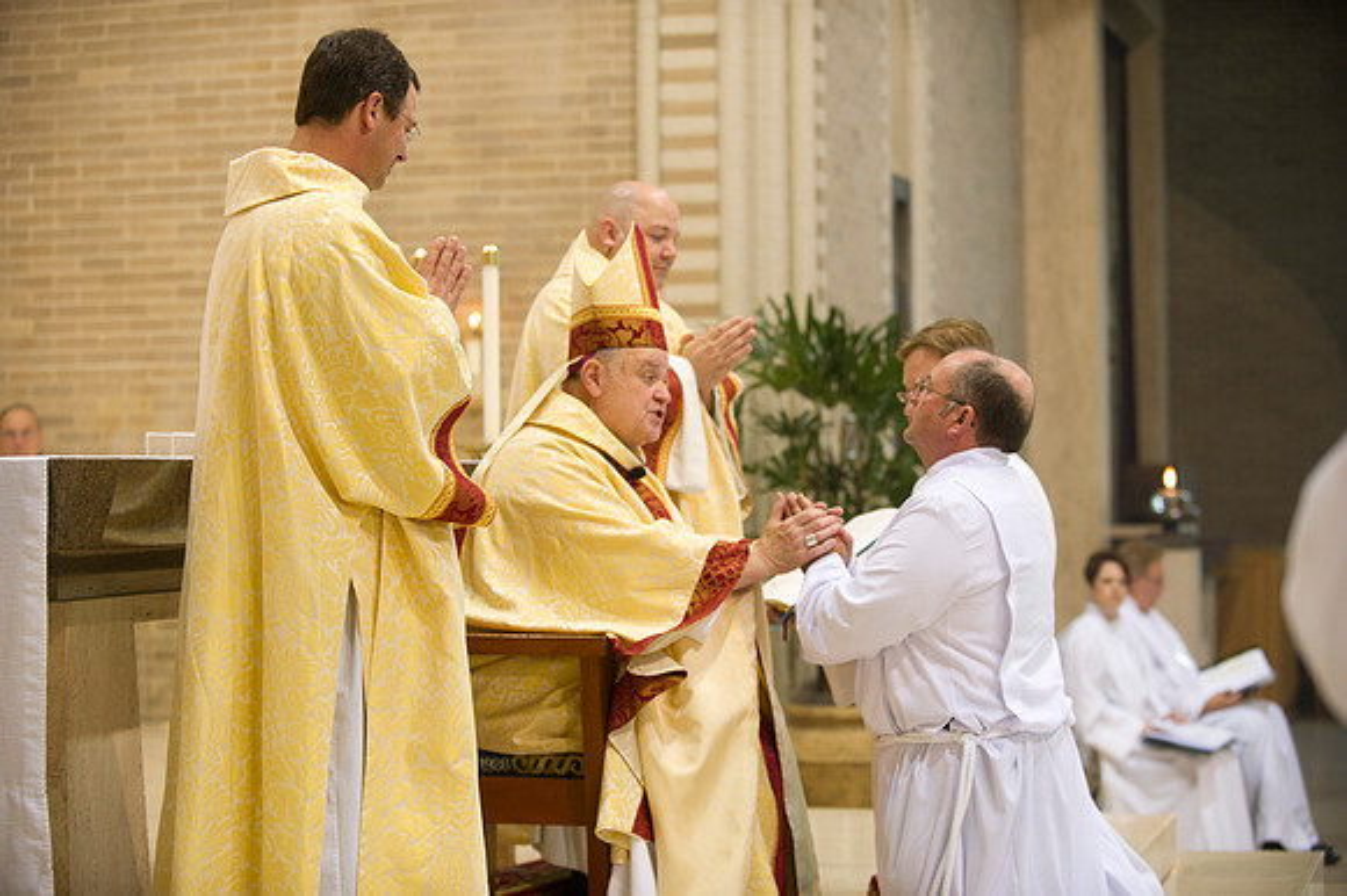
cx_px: 674
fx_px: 2992
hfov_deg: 25.4
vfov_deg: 17.0
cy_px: 448
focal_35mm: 80
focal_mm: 80
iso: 2000
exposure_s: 1/100
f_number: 2.8
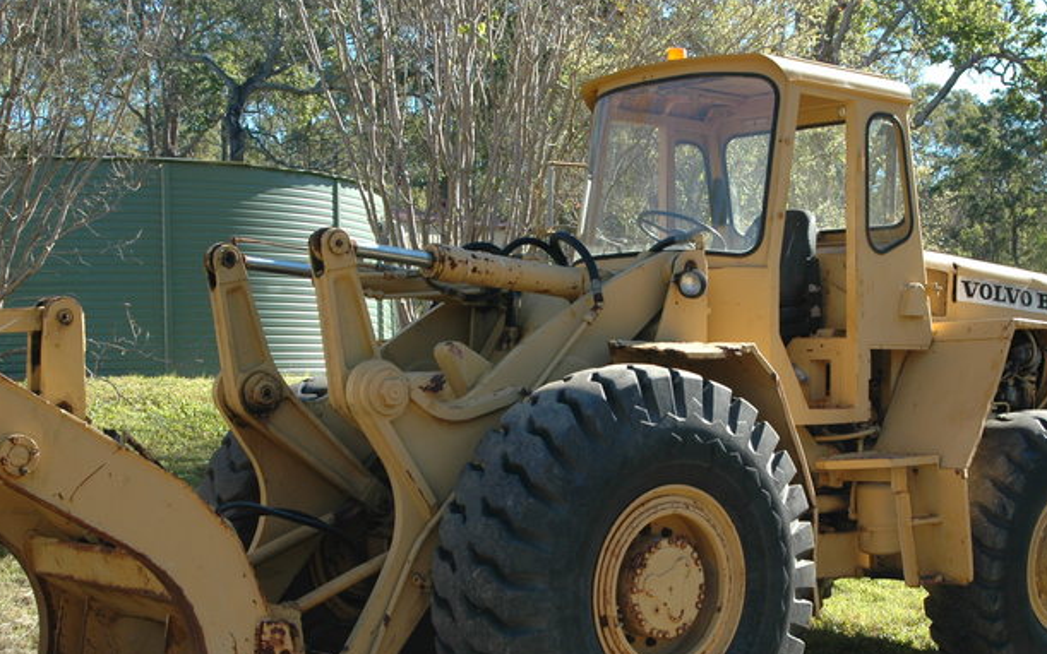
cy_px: 380
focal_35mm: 56
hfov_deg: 36.2
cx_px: 576
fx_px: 1598
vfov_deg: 23.1
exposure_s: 1/200
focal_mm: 28
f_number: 7.1
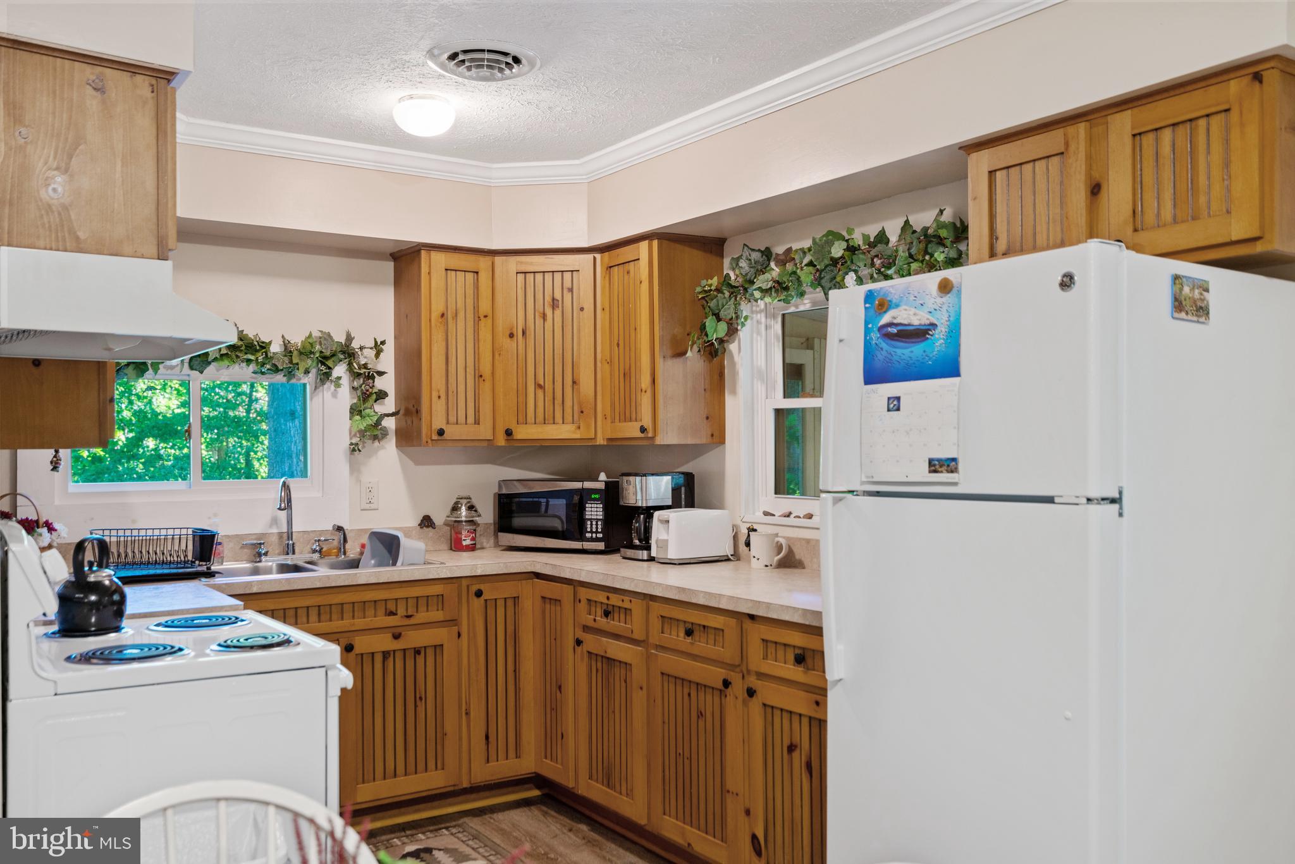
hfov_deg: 60.3
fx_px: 1115
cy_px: 432
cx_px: 648
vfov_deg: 42.3
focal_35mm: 31
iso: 320
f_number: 4
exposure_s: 1/5
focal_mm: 31
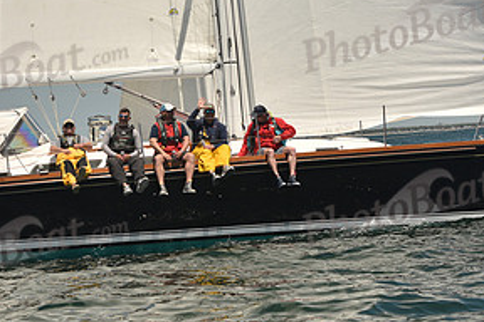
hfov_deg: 14.5
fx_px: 1896
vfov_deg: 9.7
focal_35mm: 141
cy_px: 140
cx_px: 217
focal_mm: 70
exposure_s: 1/800
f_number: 7.1
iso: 250
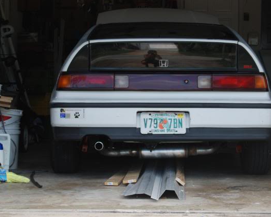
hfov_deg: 21.5
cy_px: 107
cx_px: 153
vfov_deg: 17.3
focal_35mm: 89
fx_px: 714
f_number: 5.6
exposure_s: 1/100
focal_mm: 52
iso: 200
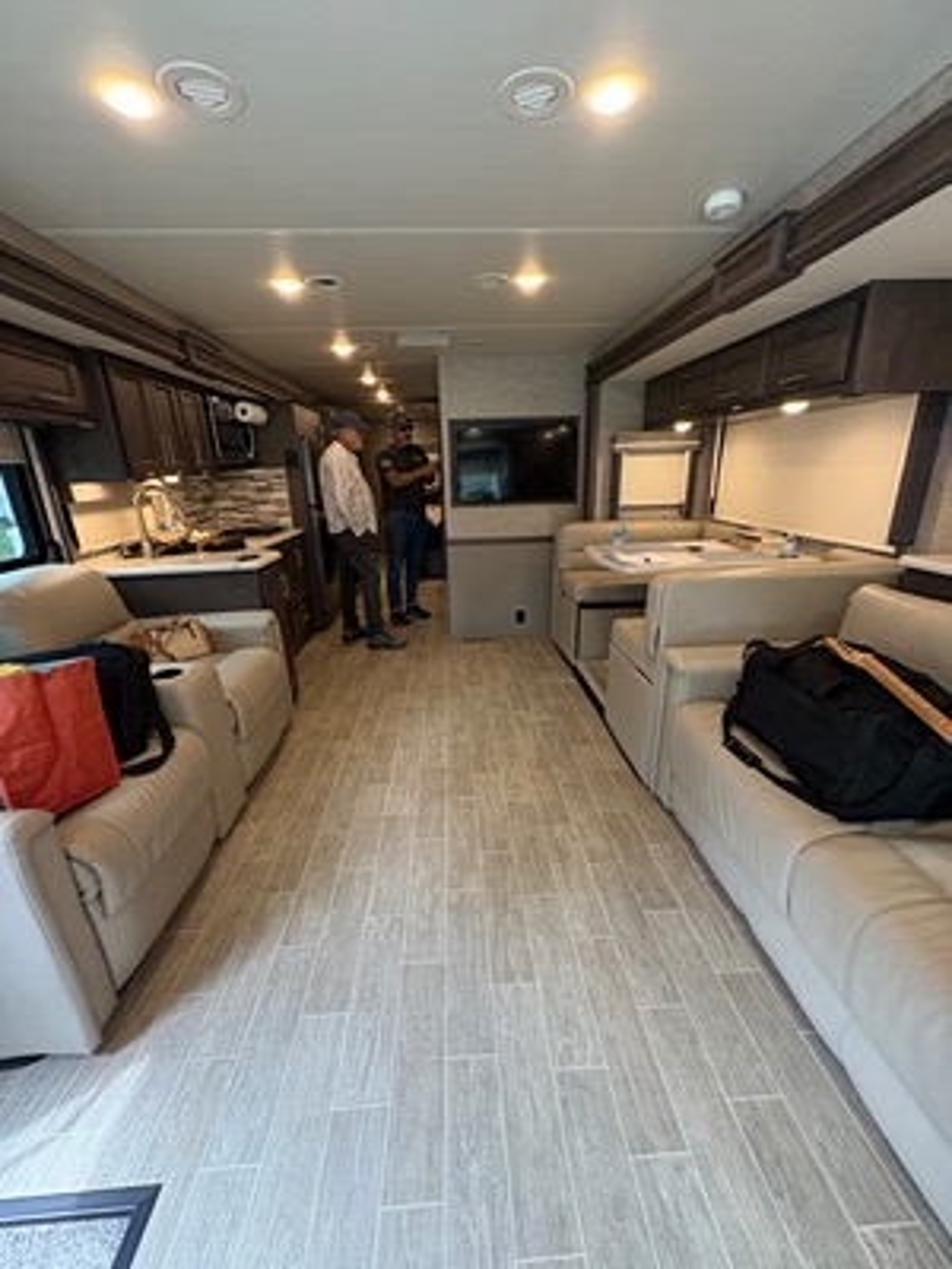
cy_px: 634
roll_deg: +1.2
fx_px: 513
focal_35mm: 14
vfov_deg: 102.1
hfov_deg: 85.7
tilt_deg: -17.3
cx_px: 476
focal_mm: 2.22
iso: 250
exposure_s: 1/63
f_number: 2.2
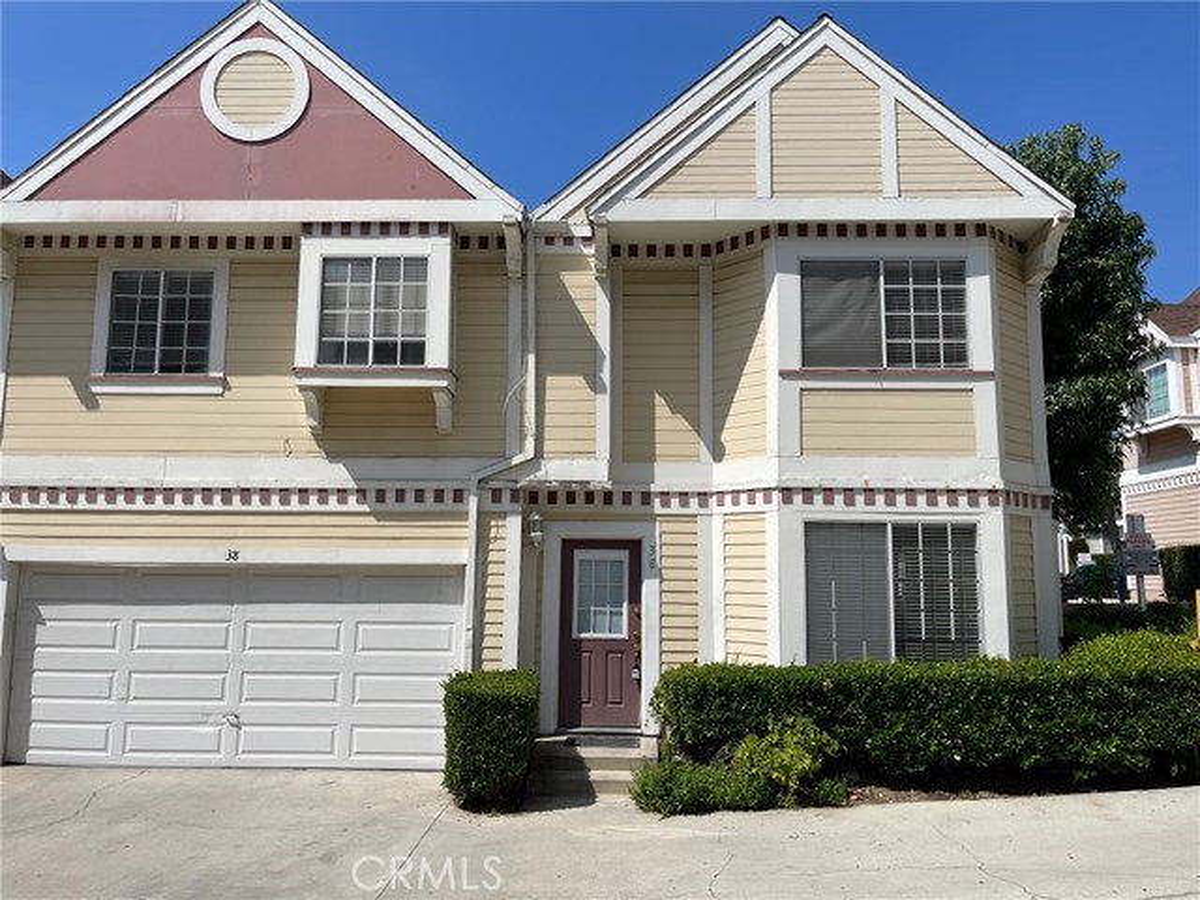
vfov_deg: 53.1
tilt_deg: +7.8
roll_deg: -0.9
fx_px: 901
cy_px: 450
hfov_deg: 67.3
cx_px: 600
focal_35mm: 26
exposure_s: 1/5376
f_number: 1.6
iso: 32
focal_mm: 5.1
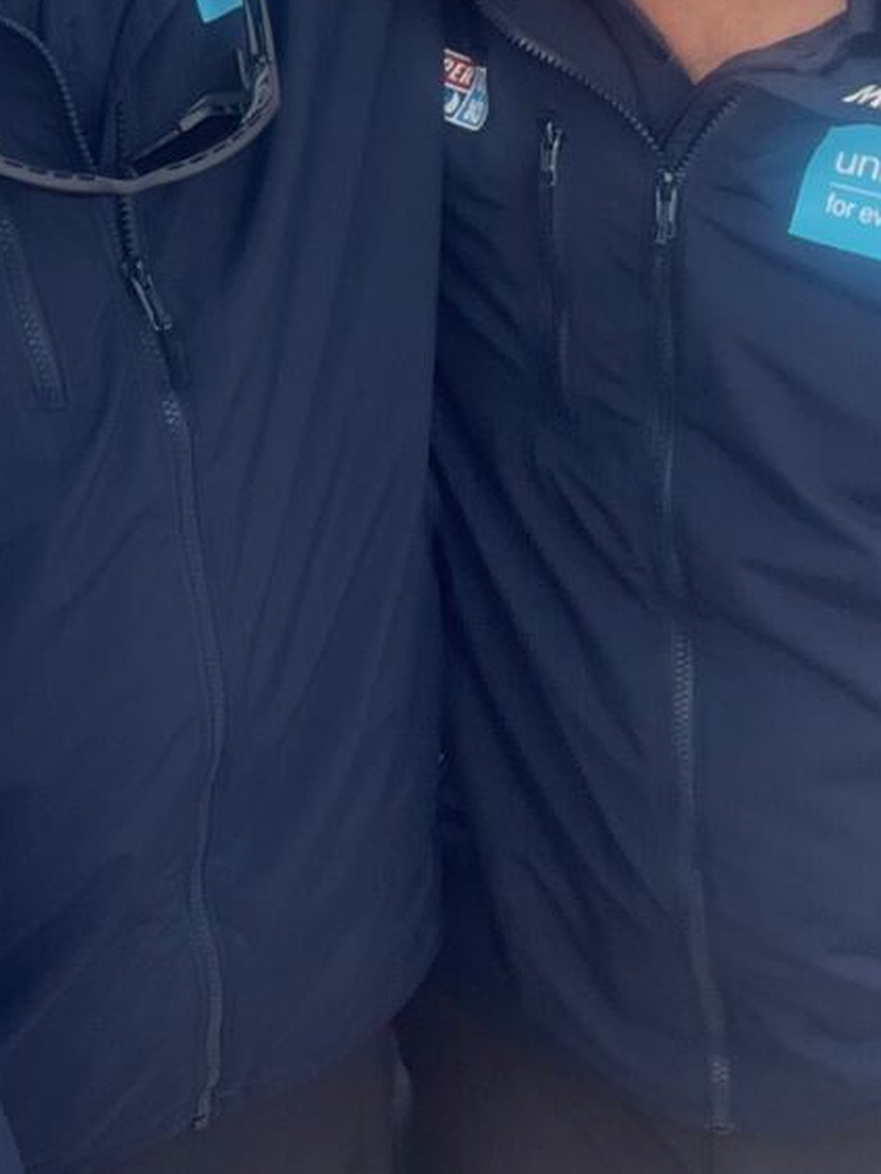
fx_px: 2341
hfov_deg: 20.6
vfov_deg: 25.9
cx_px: 5
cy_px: -143
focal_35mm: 69
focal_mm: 2.71
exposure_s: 1/168
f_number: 2.2
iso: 40
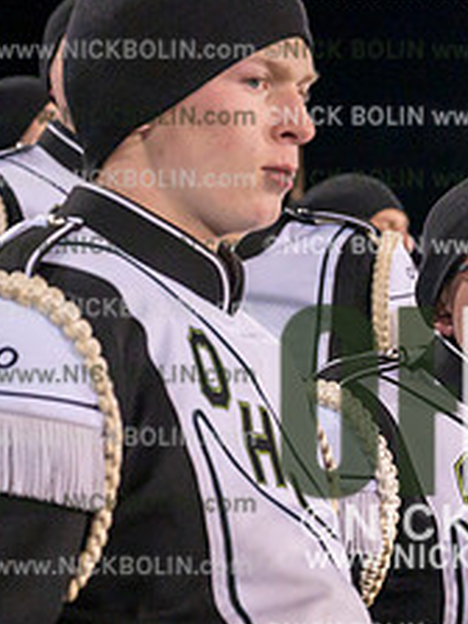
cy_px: 437
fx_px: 2776
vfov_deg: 12.8
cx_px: 476
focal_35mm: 154
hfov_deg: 9.6
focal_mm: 62
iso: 5000
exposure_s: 1/640
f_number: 4.5
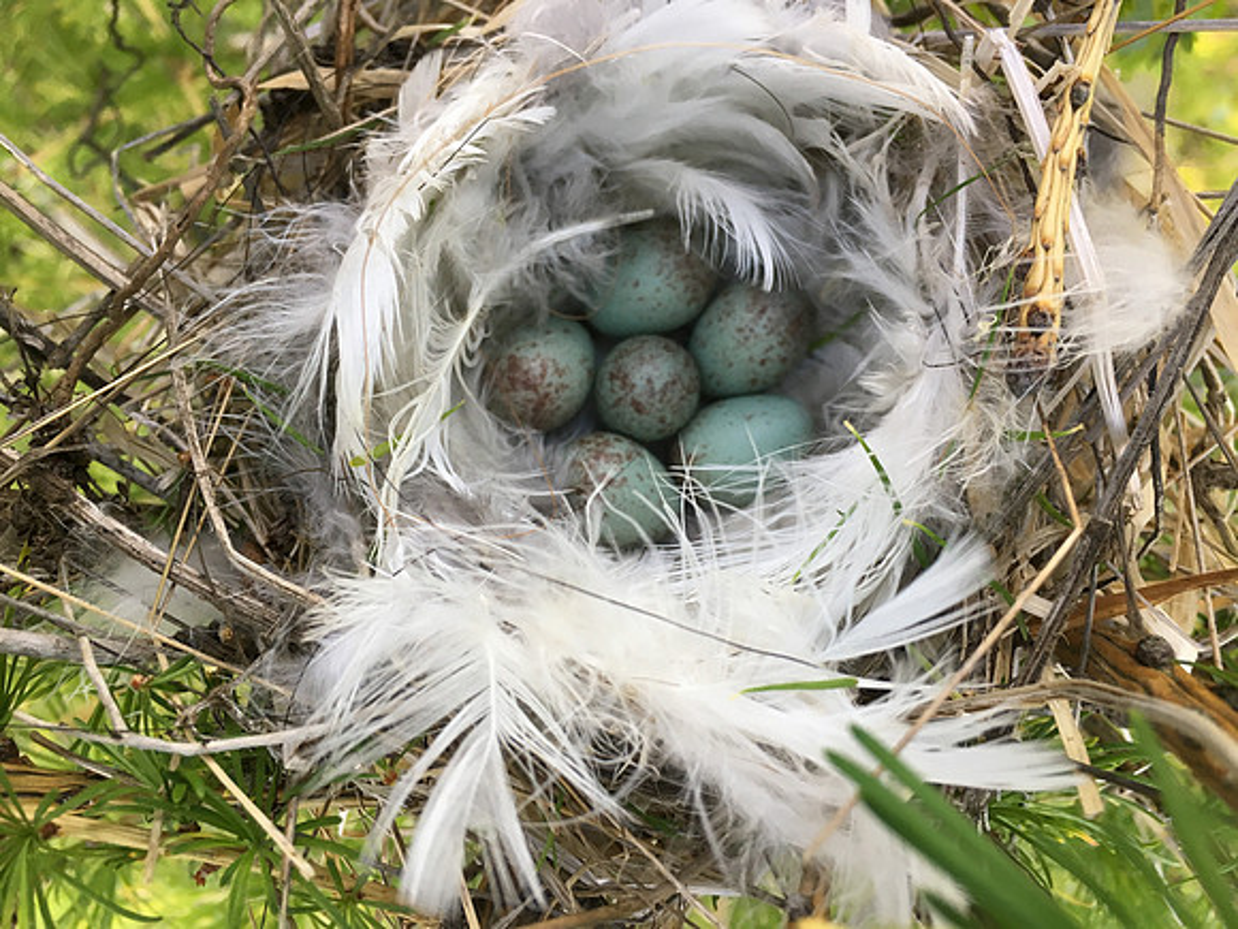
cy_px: 464
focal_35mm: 29
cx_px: 619
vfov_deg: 48.2
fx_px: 1037
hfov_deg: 61.7
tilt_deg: -85.1
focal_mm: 4.15
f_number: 2.2
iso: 32
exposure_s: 1/33
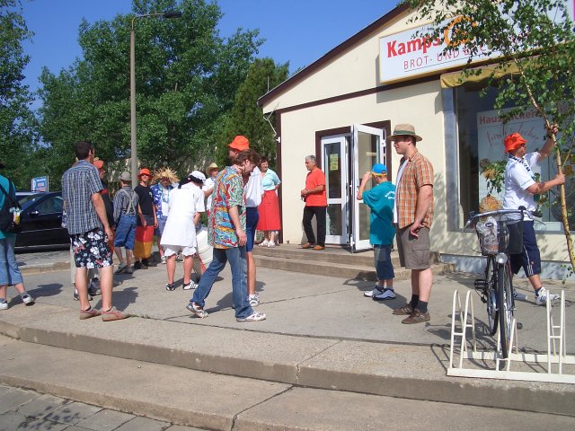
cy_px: 216
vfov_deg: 40.7
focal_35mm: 35
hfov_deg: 52.6
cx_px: 288
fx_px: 581
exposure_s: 1/800
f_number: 4.3
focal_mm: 5.8
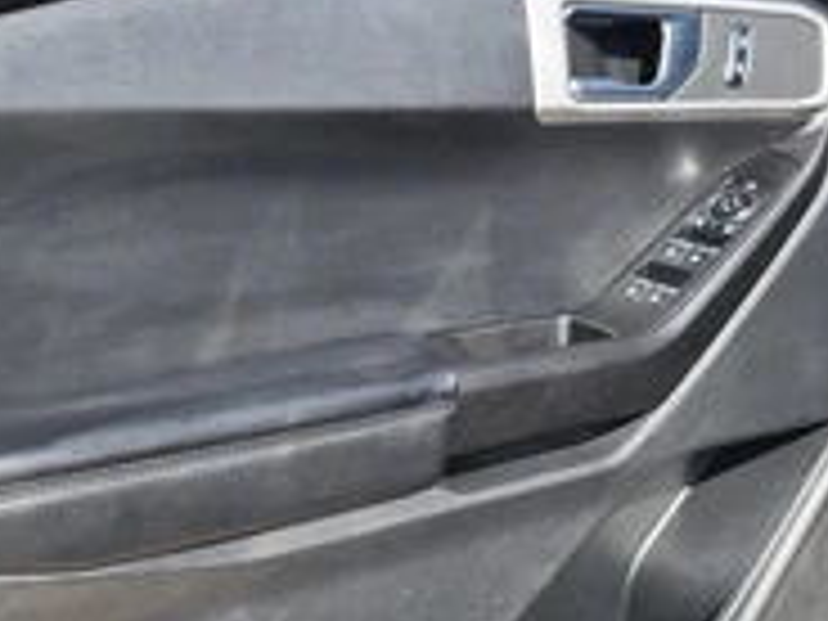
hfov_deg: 38.1
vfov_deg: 28.4
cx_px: 360
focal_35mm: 50
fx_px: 1196
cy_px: 508
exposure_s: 1/2296
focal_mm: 5.4
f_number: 1.8
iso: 80
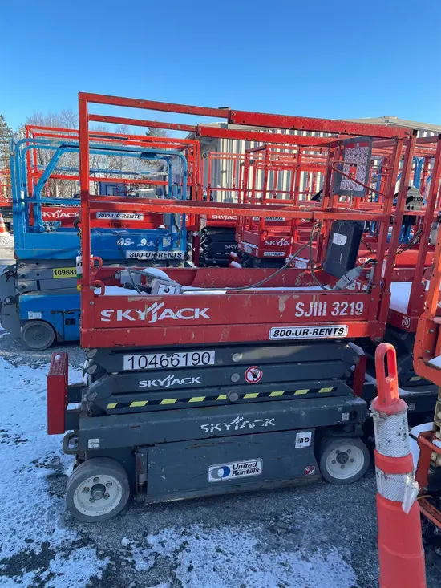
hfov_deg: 53.1
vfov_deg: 67.3
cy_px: 294
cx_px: 220
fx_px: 442
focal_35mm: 26
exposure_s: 1/506
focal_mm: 4.2
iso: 32
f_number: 1.6
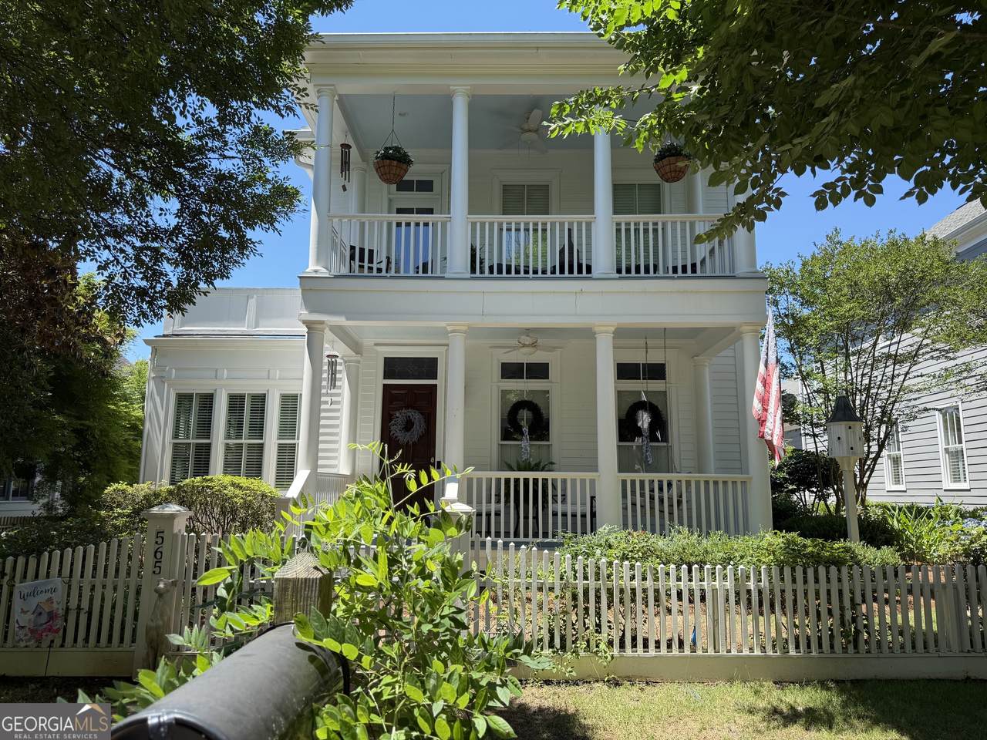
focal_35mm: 24
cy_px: 370
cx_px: 494
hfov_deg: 71.6
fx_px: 684
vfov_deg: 56.8
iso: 80
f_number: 1.78
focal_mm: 6.76
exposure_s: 1/1618
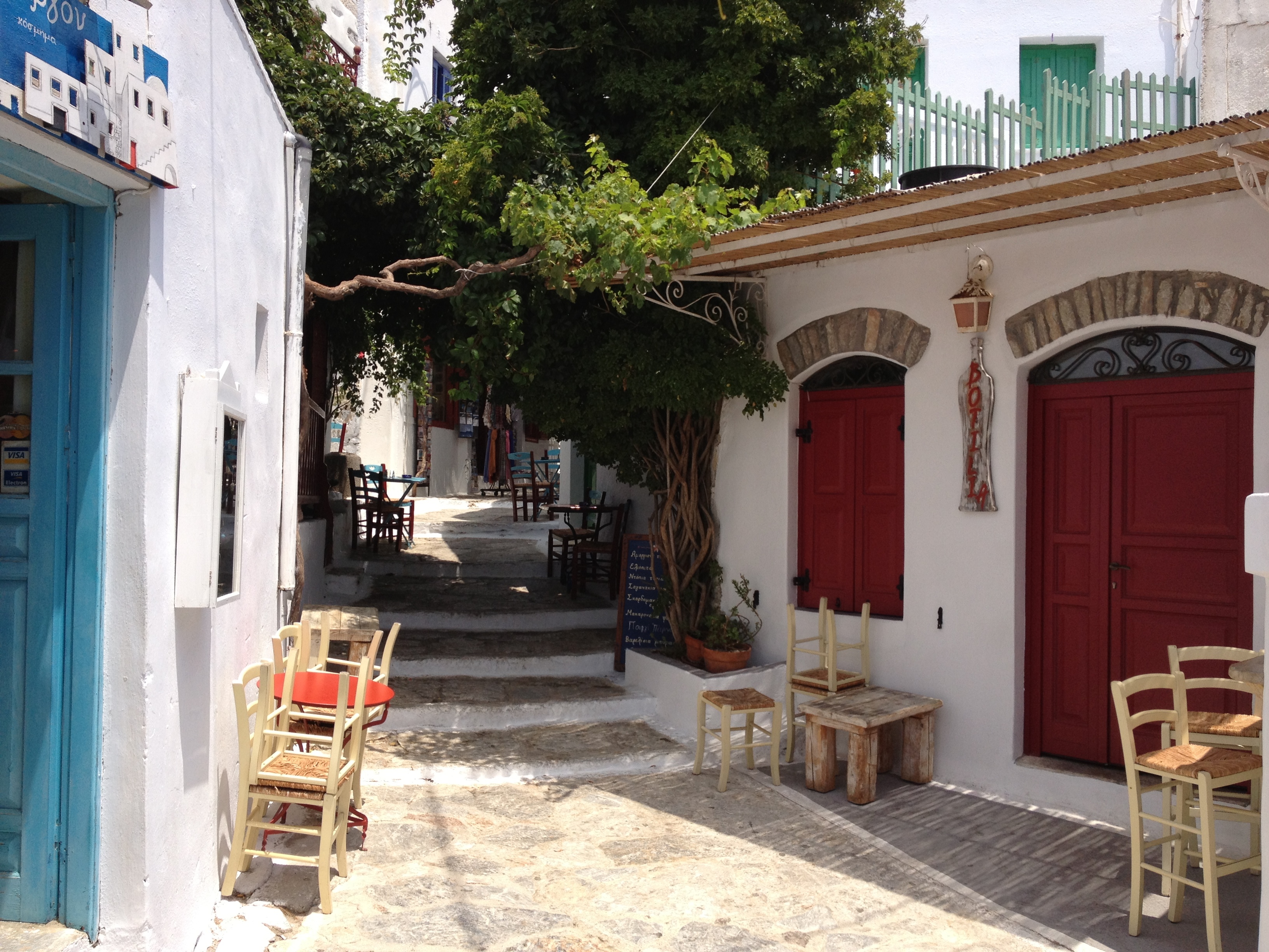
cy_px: 476
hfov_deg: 52.6
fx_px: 1283
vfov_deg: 40.7
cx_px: 634
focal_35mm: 35
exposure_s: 1/1577
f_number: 2.4
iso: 50
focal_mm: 4.28
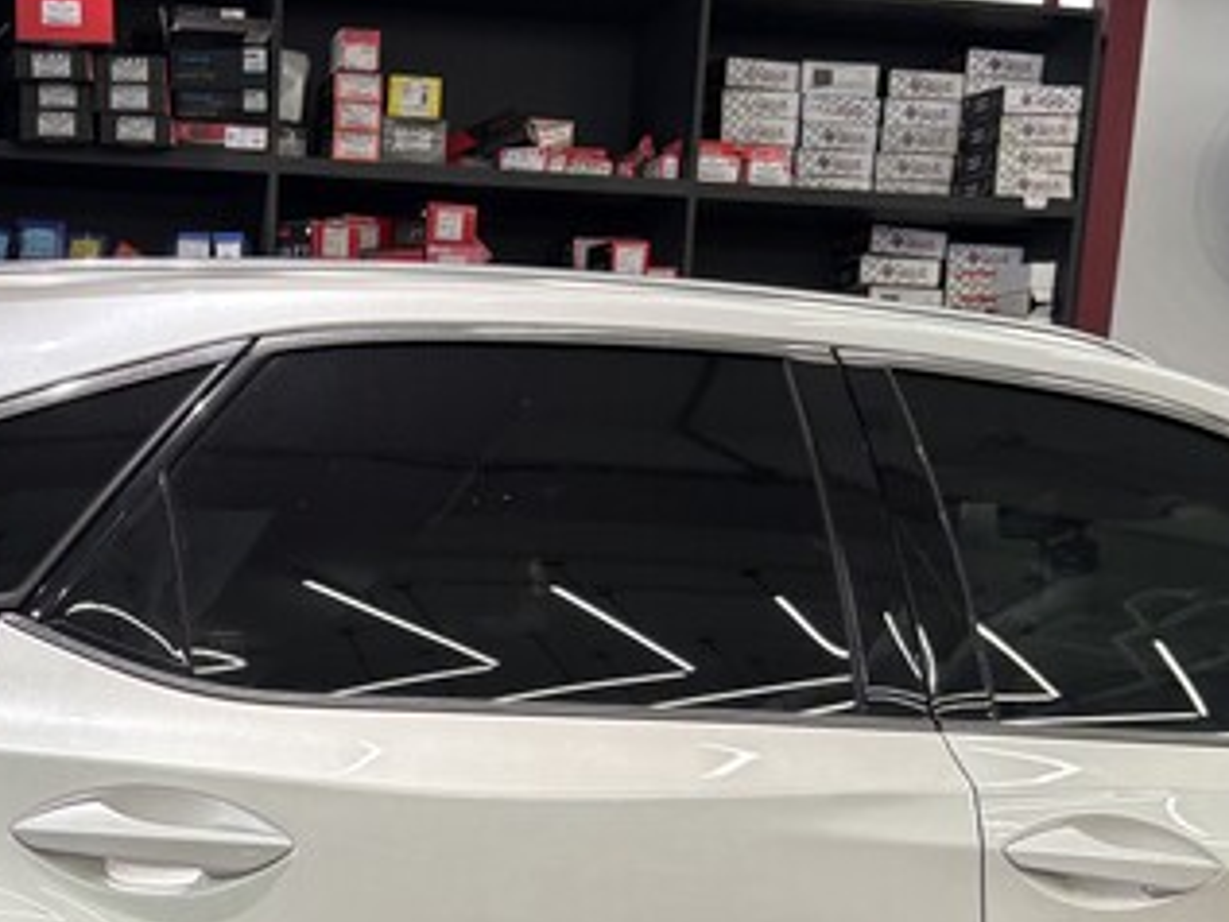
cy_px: 1125
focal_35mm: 64
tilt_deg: -12.3
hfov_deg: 29.5
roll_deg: -0.1
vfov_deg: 21.2
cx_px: 217
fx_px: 2273
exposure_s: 1/120
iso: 50
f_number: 1.6
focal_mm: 5.96
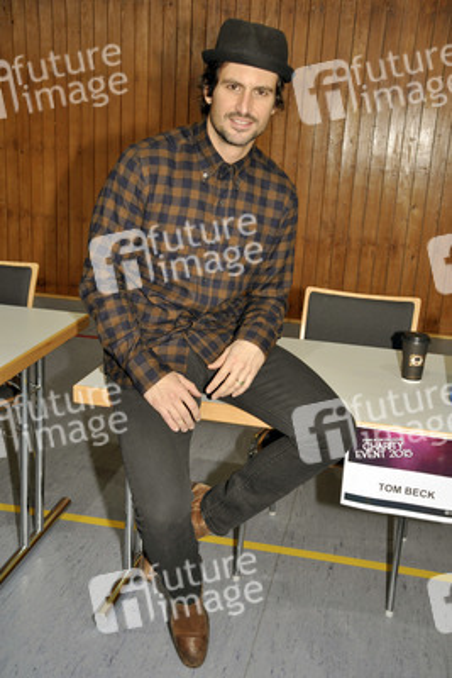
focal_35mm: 39
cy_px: 339
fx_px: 734
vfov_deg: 49.5
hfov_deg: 34.2
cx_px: 226
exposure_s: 1/60
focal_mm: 26
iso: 800
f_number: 4
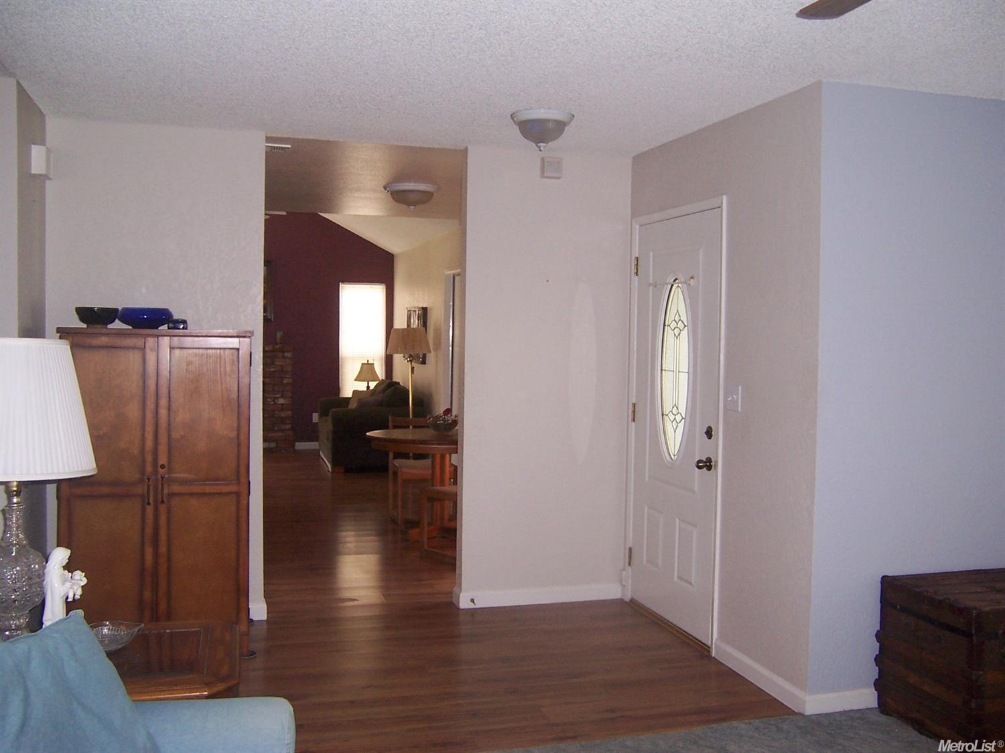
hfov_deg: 55.4
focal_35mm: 33
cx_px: 502
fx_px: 958
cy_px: 376
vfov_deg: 42.9
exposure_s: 1/60
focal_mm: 5.5
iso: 140
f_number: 2.8
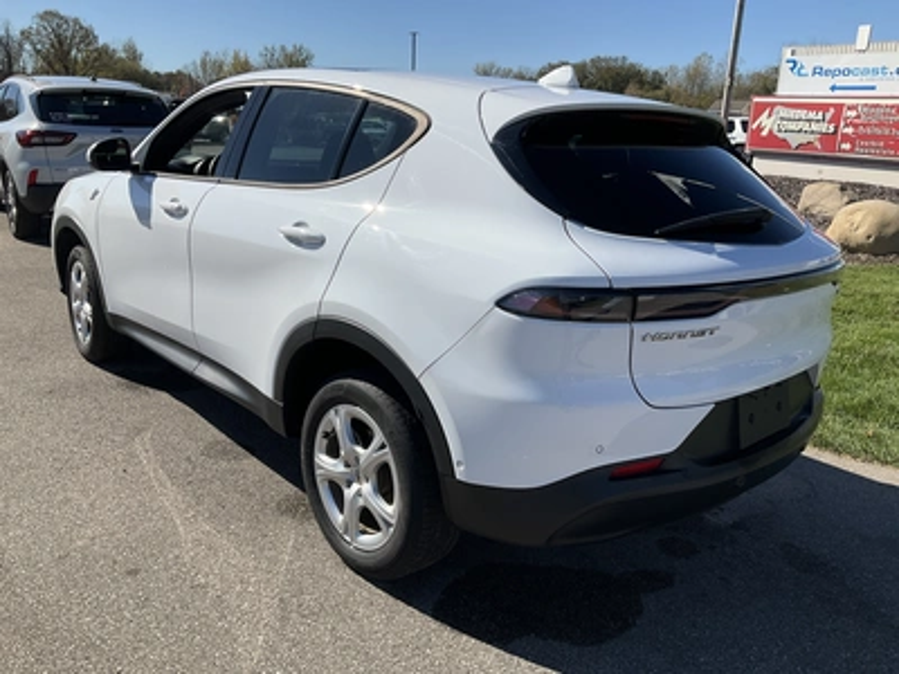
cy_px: 337
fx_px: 753
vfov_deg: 48.2
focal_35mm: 29
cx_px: 450
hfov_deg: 61.7
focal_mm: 3
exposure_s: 1/2667
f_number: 1.8
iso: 25
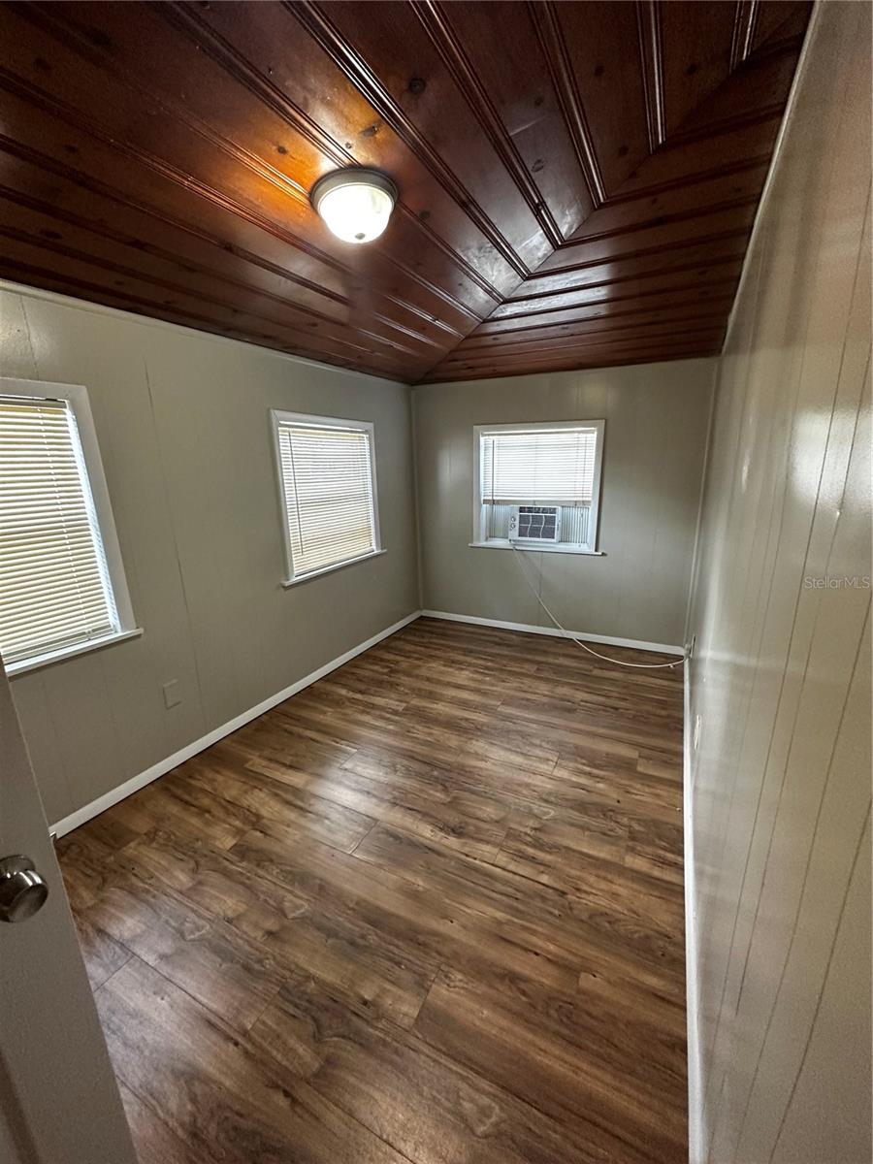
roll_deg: +0.9
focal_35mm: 14
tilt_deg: -15.1
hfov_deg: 85.7
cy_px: 582
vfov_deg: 102.1
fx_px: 471
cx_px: 436
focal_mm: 2.22
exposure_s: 1/60
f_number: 2.2
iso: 400
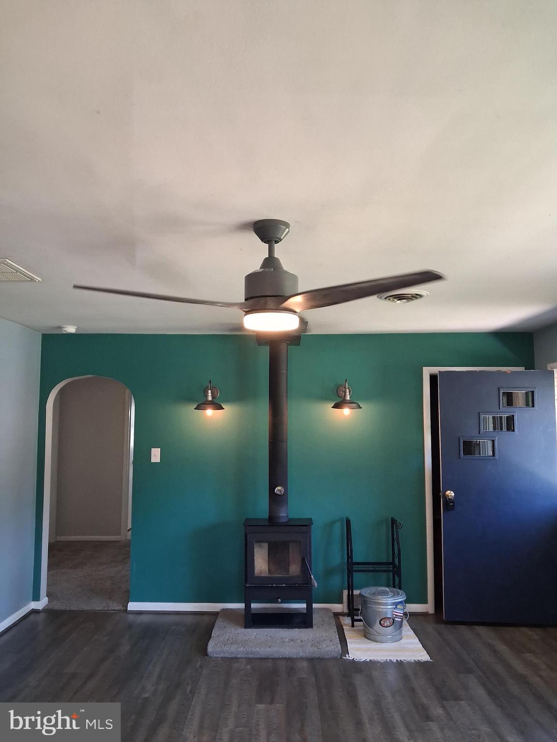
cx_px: 278
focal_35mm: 27
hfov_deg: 51.4
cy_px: 371
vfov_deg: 65.3
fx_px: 579
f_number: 1.8
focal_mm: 4
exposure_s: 1/120
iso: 400
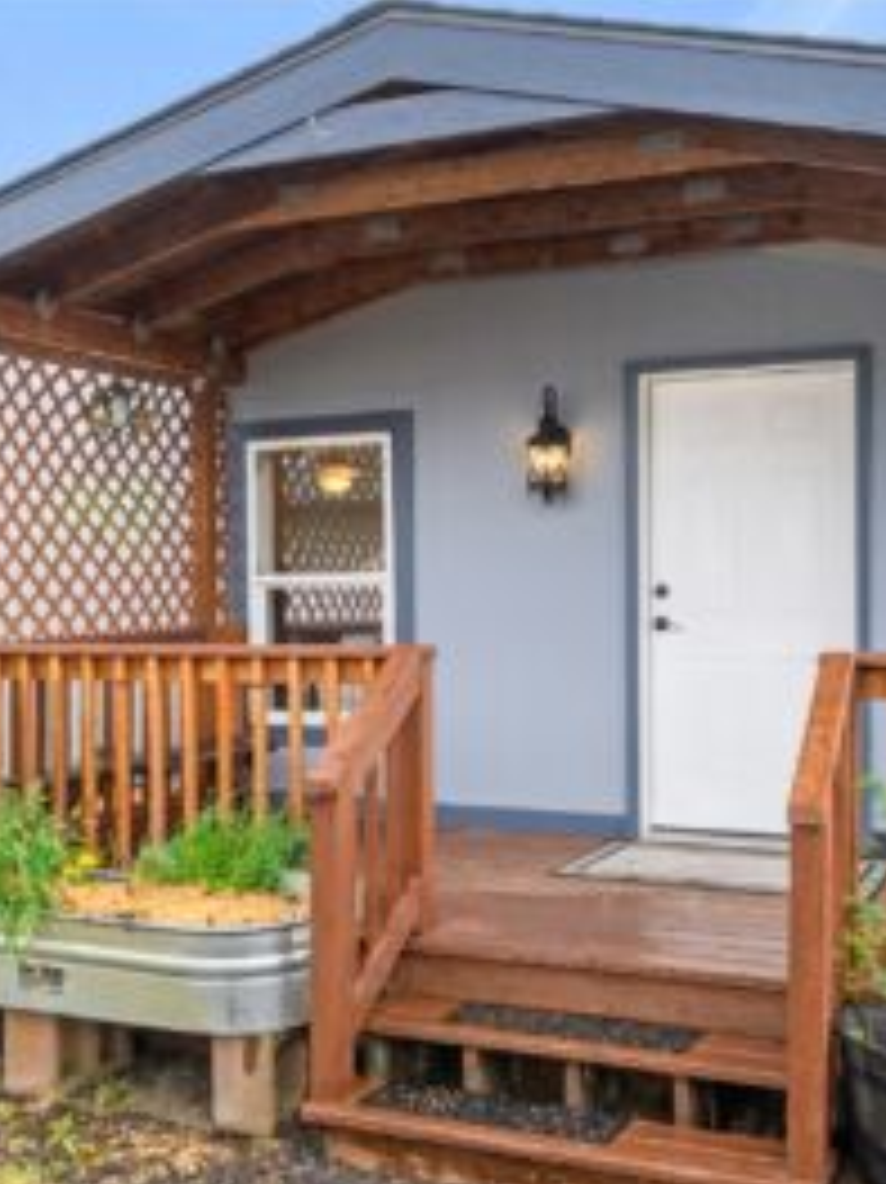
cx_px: 459
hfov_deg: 35.1
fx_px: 1400
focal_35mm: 41
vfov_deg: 45.8
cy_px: 597
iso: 80
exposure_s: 1/2
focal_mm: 28
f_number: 22
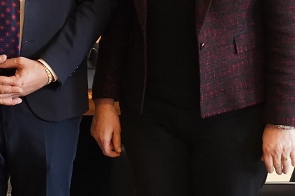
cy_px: 49
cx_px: -128
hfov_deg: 12.4
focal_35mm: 159
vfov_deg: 8.6
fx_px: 1303
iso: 2500
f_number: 4
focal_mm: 35
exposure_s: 1/40
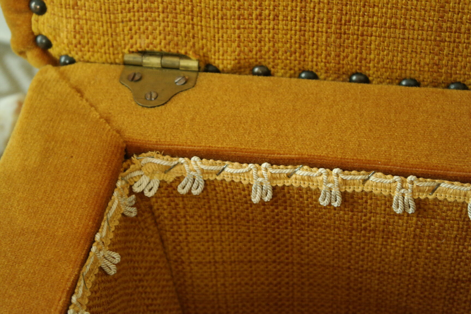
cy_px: 157
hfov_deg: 26.3
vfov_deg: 17.7
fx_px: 1007
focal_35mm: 77
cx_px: 236
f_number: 5.6
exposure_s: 1/30
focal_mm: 50
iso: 1600
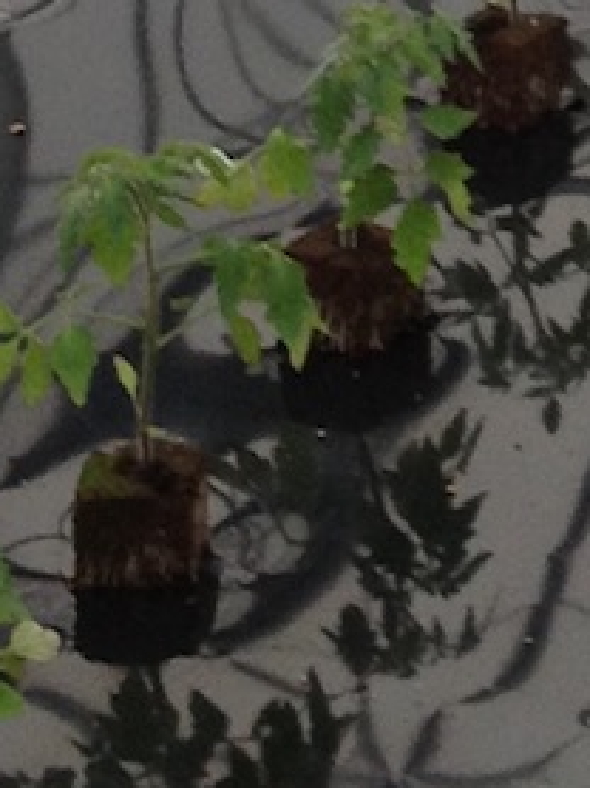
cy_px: -907
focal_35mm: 258
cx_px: 976
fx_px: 5872
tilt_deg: -12.3
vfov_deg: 7.3
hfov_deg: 5.7
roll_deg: +0.2
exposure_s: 1/60
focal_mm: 4.28
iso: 50
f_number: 2.4
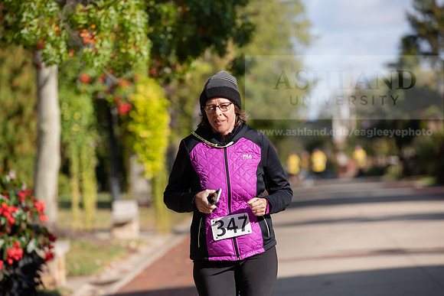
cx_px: 222
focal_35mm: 200
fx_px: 2467
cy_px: 148
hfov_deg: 10.3
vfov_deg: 6.9
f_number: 4.5
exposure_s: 1/800
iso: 250
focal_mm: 200
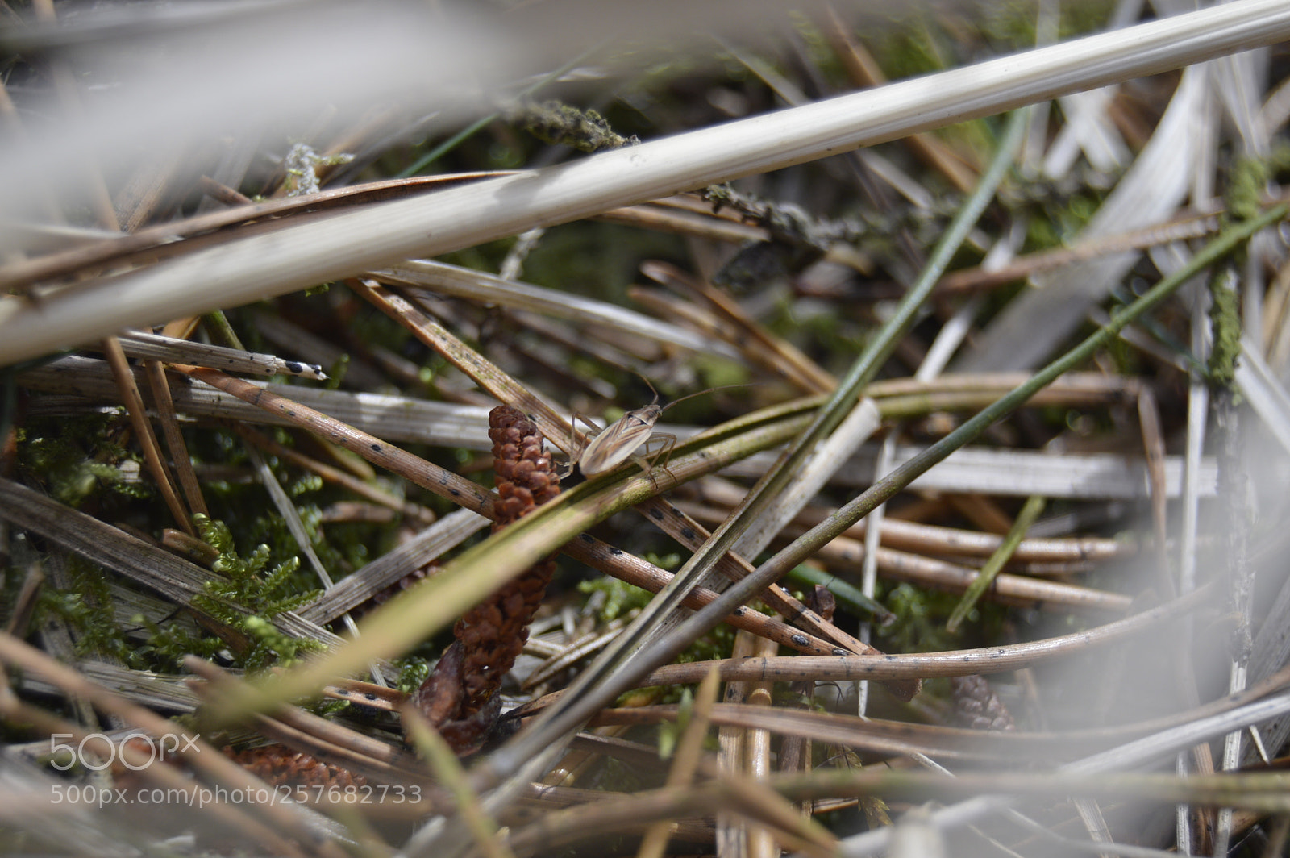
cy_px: 429
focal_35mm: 82
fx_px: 2954
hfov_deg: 24.6
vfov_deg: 16.5
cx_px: 645
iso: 180
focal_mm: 55
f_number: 5.6
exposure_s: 1/125
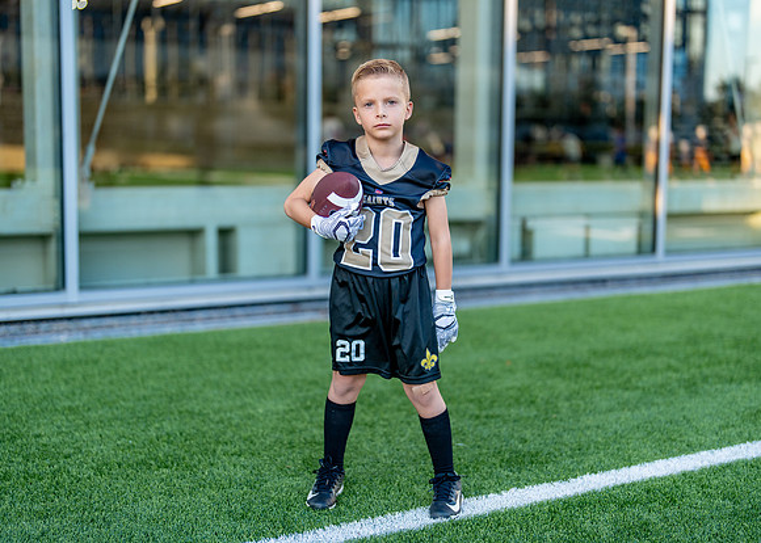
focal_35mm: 54
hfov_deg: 35.9
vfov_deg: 26.0
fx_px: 1176
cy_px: 277
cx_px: 381
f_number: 1.2
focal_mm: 50
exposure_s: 1/1000
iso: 200
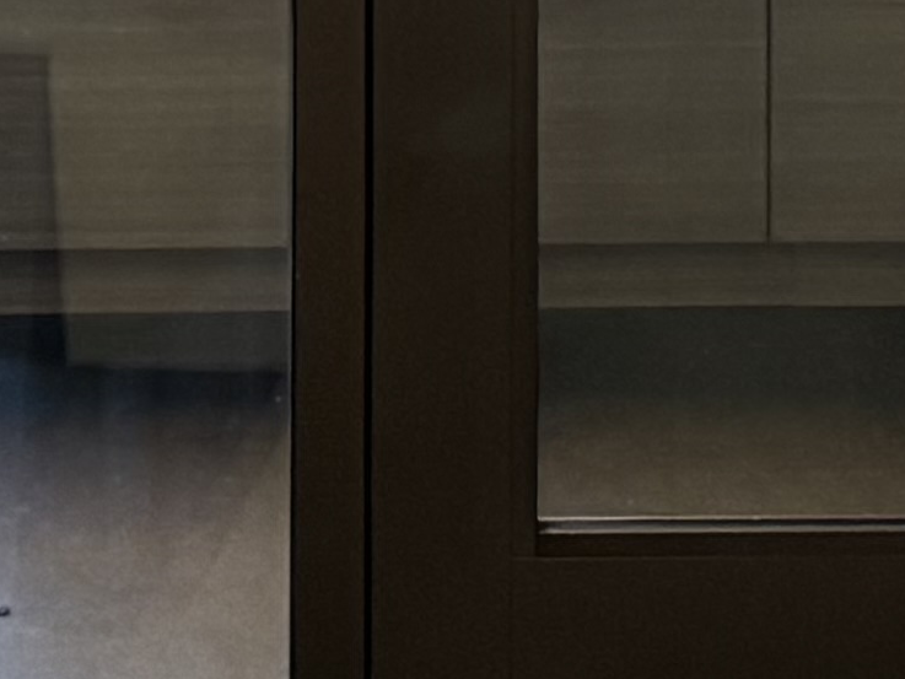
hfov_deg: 10.6
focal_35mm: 186
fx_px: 4864
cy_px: -597
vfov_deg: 7.7
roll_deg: -0.4
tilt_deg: -4.1
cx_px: 673
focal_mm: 6.76
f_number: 1.78
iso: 640
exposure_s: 1/40
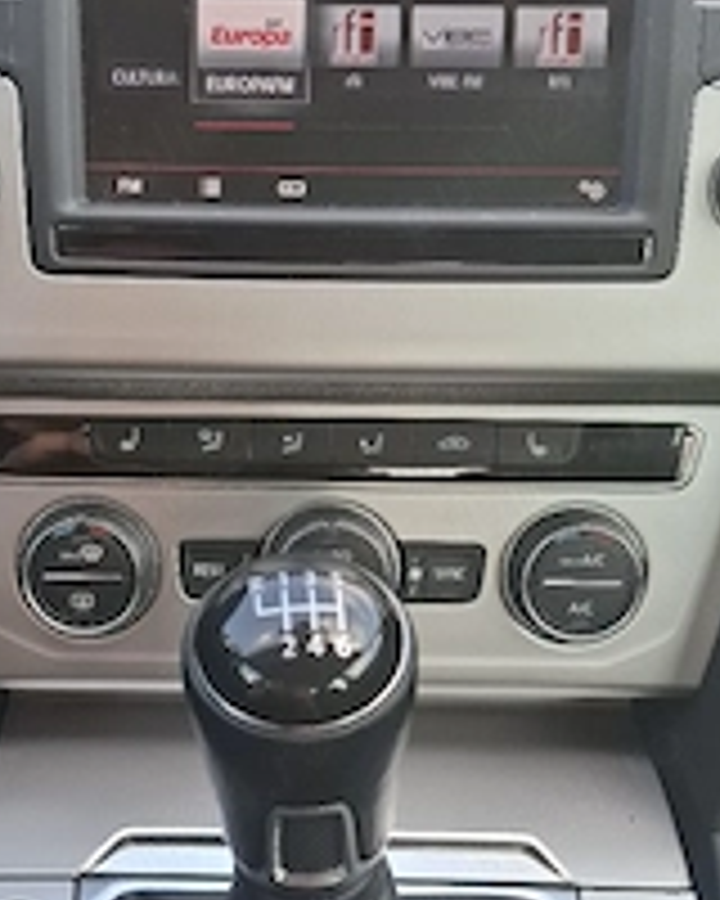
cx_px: 279
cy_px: 536
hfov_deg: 33.3
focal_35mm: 45
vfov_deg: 41.0
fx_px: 1199
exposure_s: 1/238
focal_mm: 5.54
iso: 50
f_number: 1.8
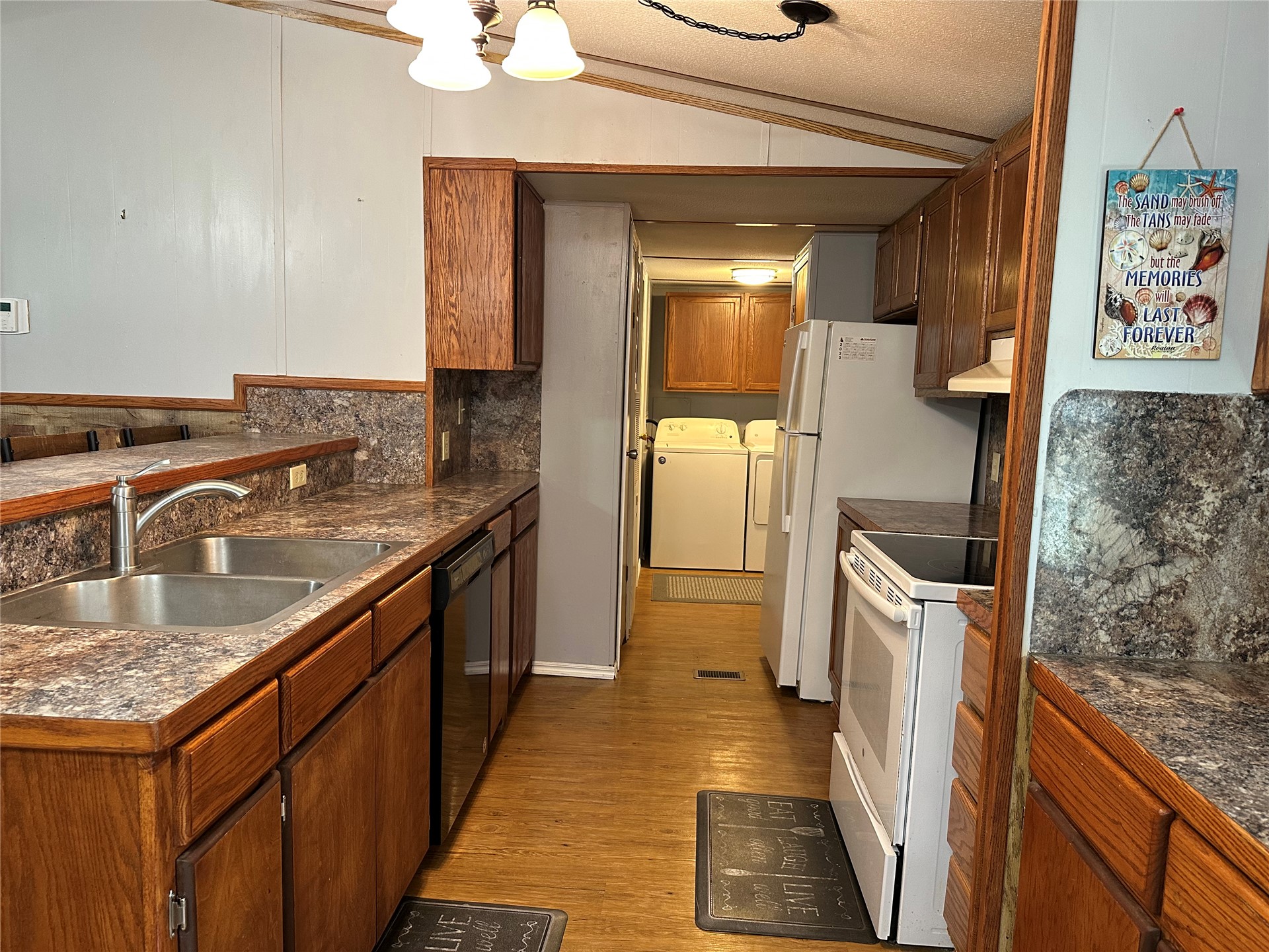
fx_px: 880
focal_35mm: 24
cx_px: 634
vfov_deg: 56.8
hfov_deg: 71.6
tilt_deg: -6.8
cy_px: 476
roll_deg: -0.7
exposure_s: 1/60
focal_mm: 6.86
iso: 250
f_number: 1.78
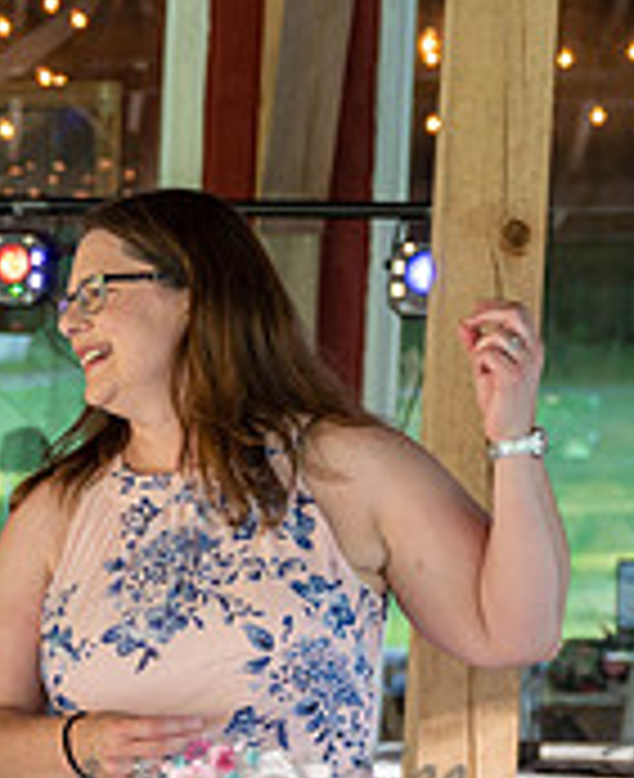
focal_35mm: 155
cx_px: -582
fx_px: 3595
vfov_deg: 11.9
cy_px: 1126
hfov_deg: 9.5
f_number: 2.8
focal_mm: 38
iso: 900
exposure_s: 1/125
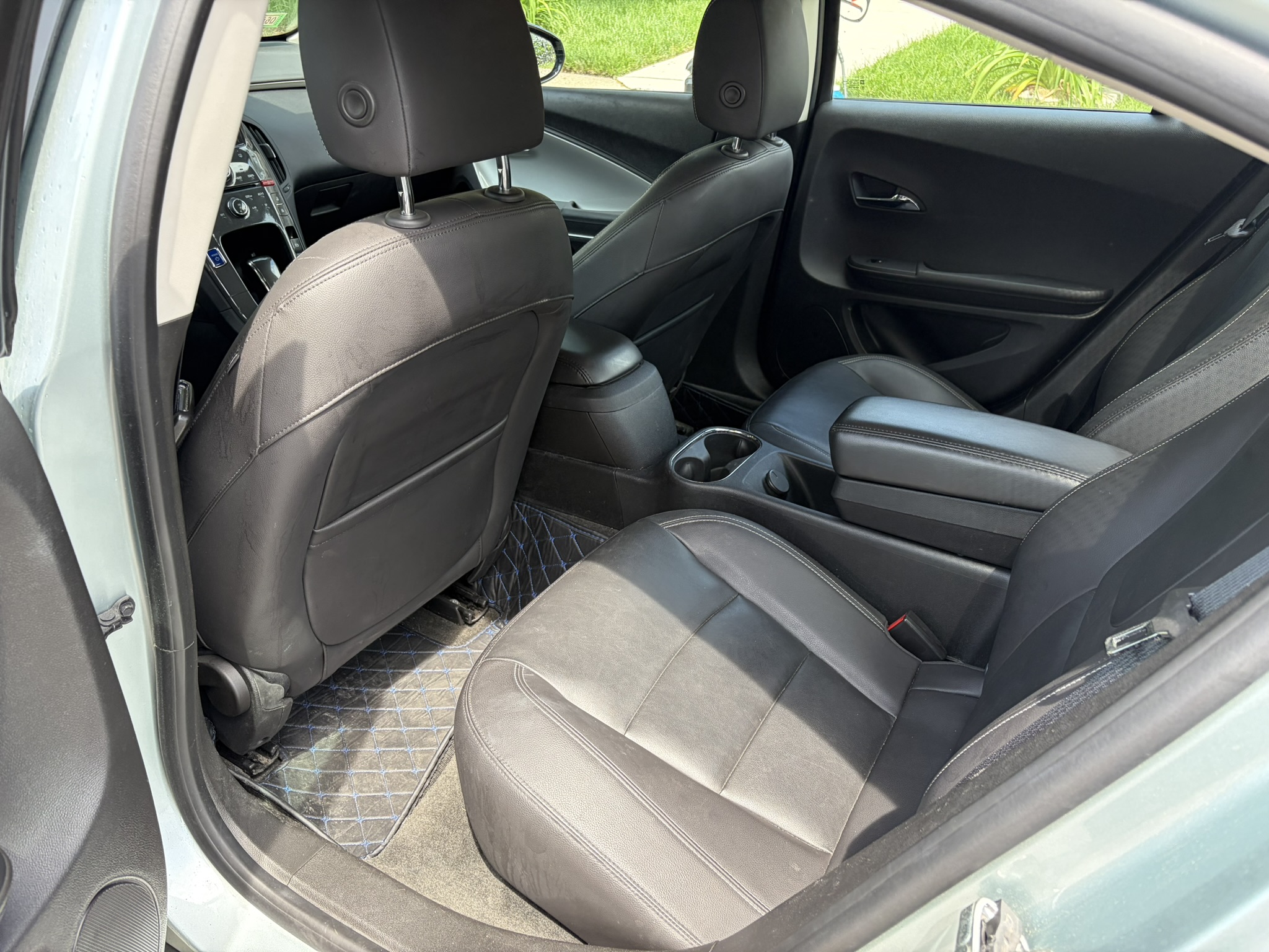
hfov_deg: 67.3
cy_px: 476
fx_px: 953
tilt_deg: -29.7
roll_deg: -0.6
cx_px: 634
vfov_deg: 53.1
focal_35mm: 26
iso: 100
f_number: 1.6
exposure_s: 1/225
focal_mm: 5.96
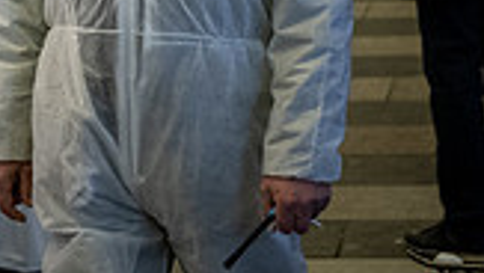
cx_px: -125
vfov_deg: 5.7
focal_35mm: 212
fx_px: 2723
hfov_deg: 10.0
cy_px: -209
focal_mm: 57
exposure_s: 1/125
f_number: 2.8
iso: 3200
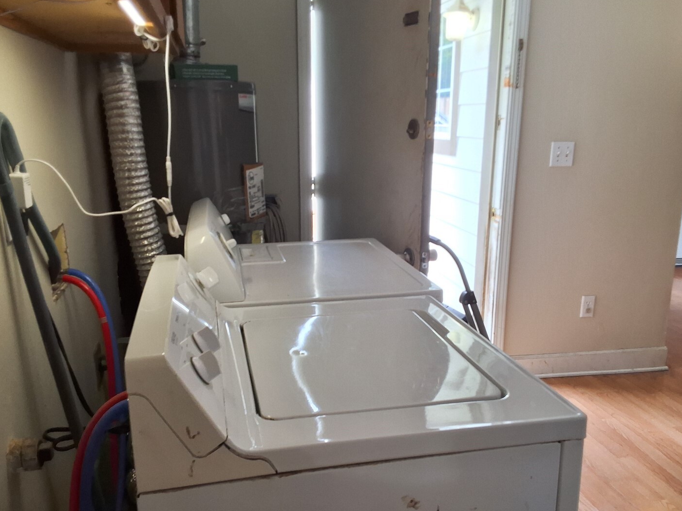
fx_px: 630
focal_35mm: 32
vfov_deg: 44.1
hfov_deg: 56.8
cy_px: 289
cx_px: 342
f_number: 1.9
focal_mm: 2.91
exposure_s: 1/40
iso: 50
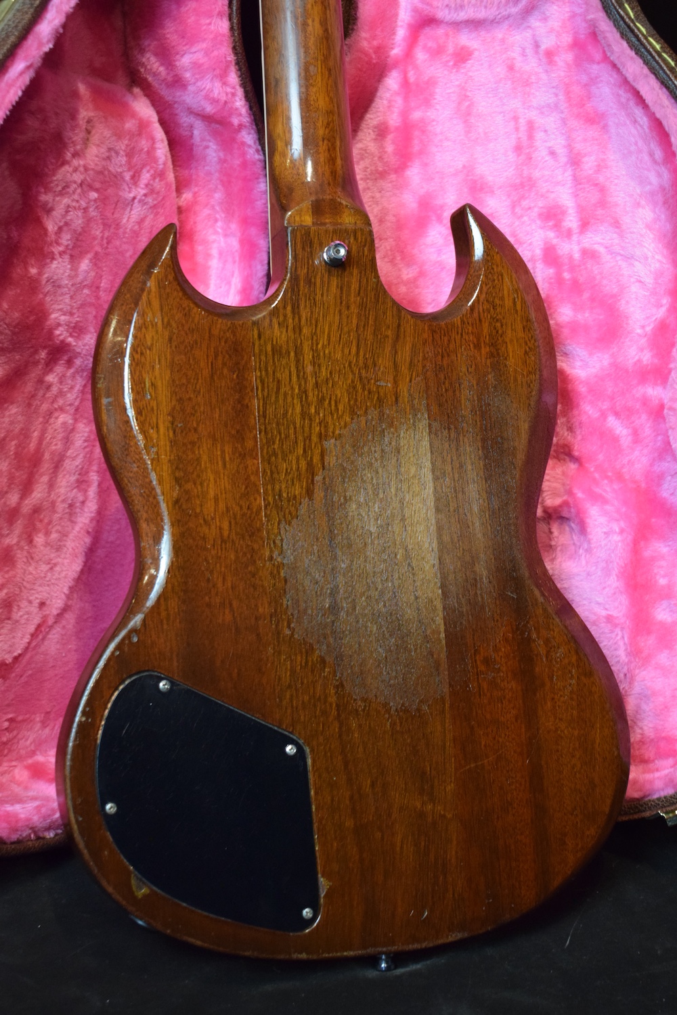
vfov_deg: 35.1
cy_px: 508
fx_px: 1608
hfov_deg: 23.8
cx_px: 338
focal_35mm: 57
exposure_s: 1/30
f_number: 4.8
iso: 2200
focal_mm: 38
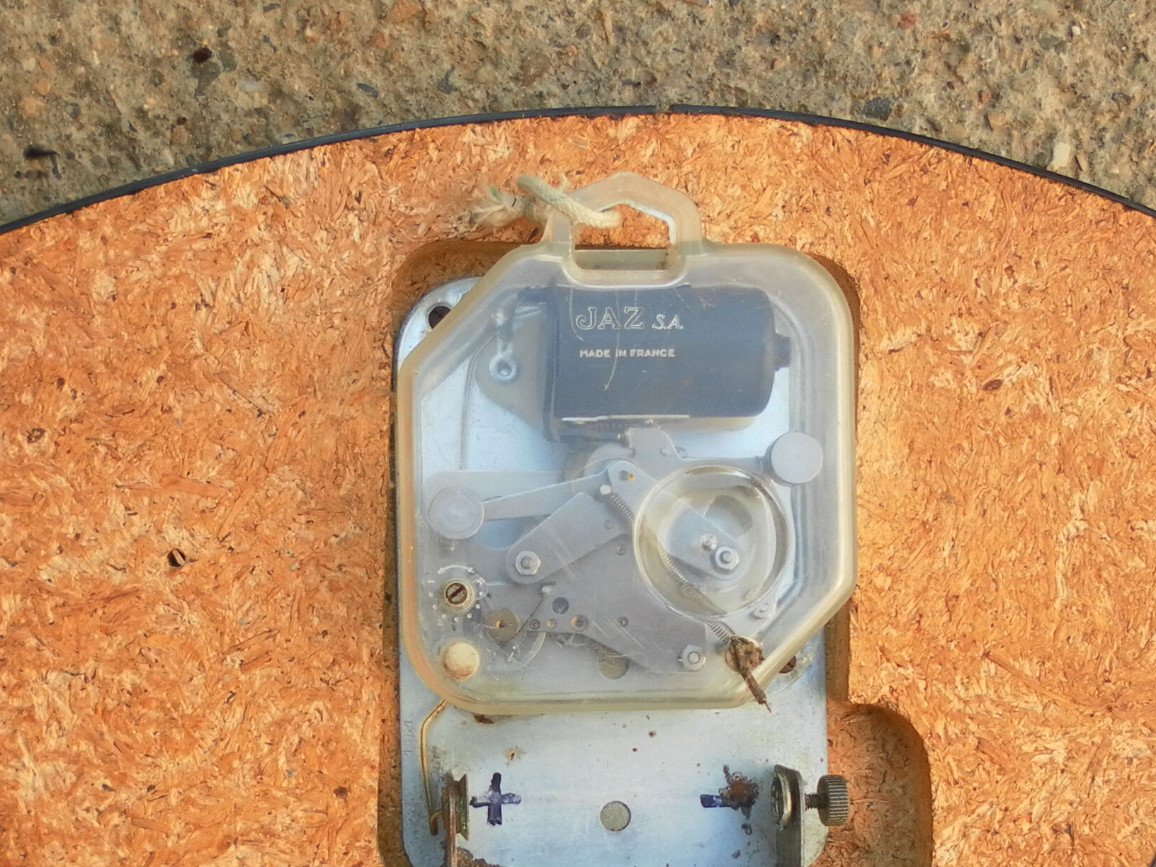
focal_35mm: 56
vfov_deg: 25.8
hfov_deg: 34.3
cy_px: 646
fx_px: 1870
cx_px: 528
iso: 80
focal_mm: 4.9
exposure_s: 1/160
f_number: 3.2
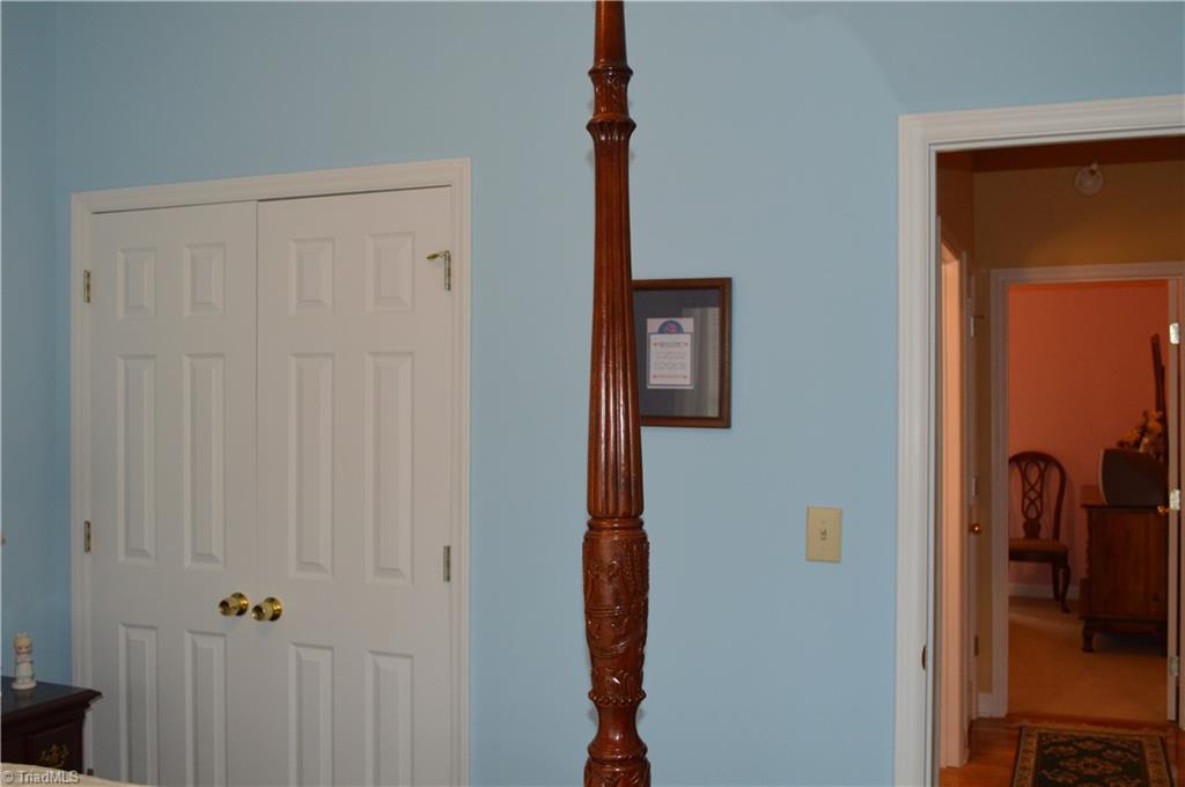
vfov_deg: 36.8
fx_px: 1183
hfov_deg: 53.2
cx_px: 592
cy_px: 394
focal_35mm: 36
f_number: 4
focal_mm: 24
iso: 800
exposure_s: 1/60
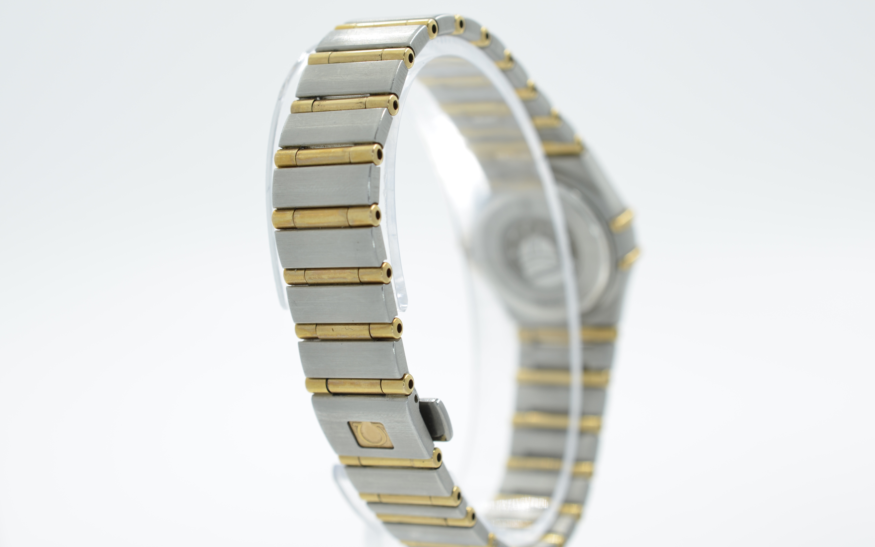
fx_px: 1479
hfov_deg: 33.0
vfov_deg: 21.0
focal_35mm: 62
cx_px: 433
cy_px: 288
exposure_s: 1/50
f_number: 8
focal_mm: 40
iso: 100
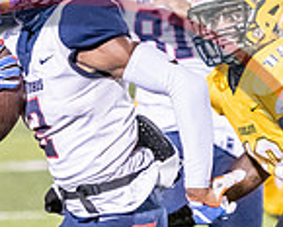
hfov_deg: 2.4
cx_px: 64
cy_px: 206
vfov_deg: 2.0
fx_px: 6617
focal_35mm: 790
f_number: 2.8
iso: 9000
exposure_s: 1/2000
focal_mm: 140
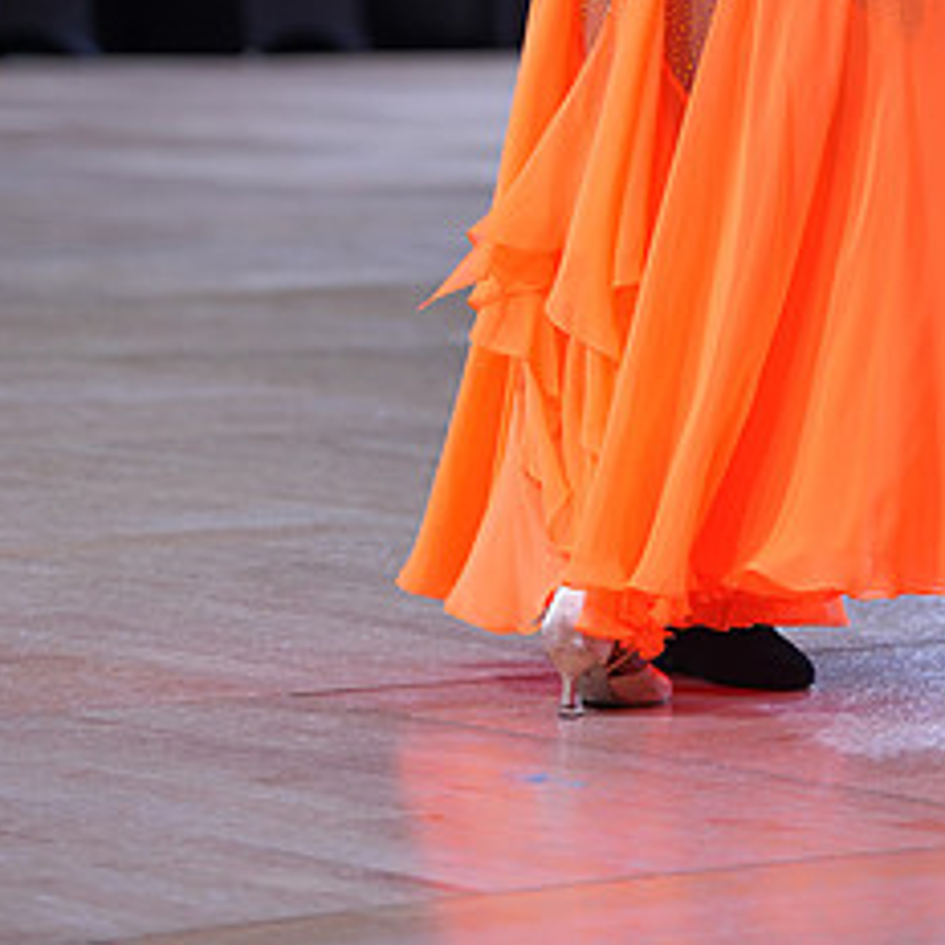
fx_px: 7752
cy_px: -200
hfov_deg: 7.0
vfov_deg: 6.9
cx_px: 711
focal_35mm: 251
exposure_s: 1/400
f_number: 2.8
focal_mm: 118
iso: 400
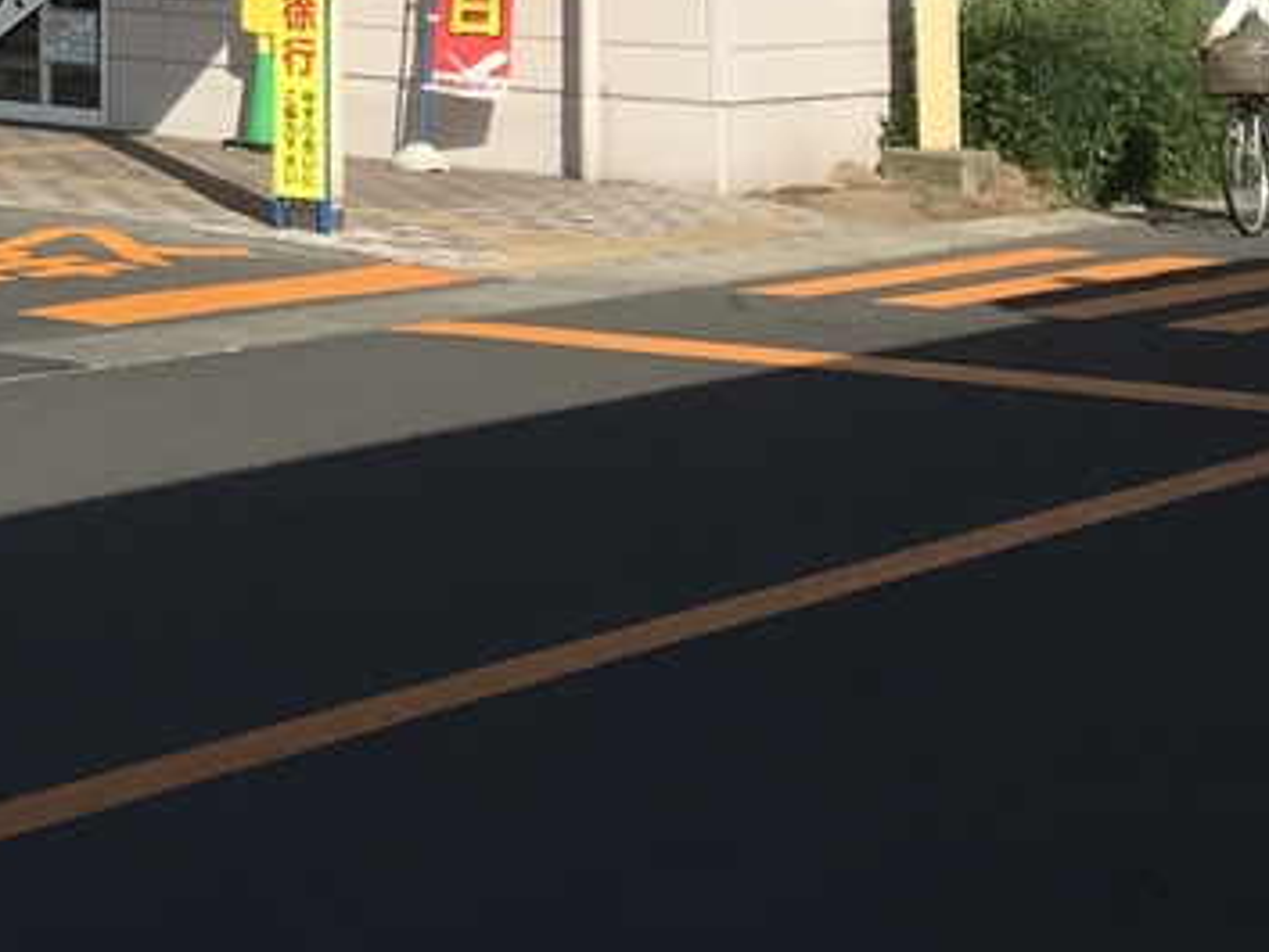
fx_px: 3520
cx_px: -568
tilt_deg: +8.1
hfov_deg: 18.4
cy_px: -548
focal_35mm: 96
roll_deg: -2.0
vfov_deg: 14.2
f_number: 1.8
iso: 20
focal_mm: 3.99
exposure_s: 1/4000
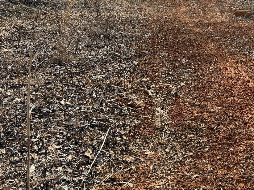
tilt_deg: -2.6
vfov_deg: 23.6
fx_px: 447
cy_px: 31
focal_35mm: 61
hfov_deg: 28.1
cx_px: 297
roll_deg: -2.2
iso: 100
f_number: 1.78
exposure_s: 1/3279
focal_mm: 6.76
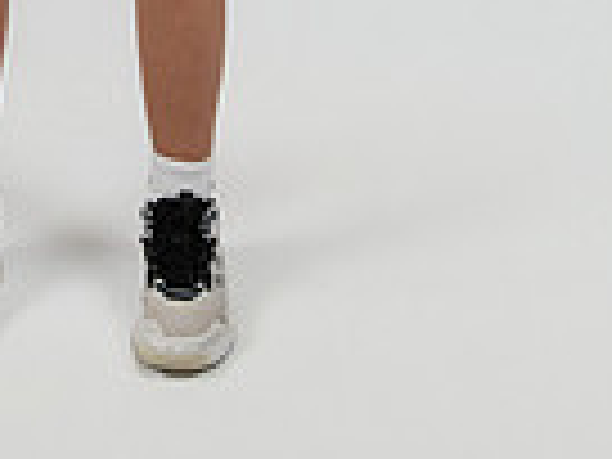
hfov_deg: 17.8
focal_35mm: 108
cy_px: -504
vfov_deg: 12.0
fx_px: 1915
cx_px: 22
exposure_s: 1/160
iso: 200
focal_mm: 34.1
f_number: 4
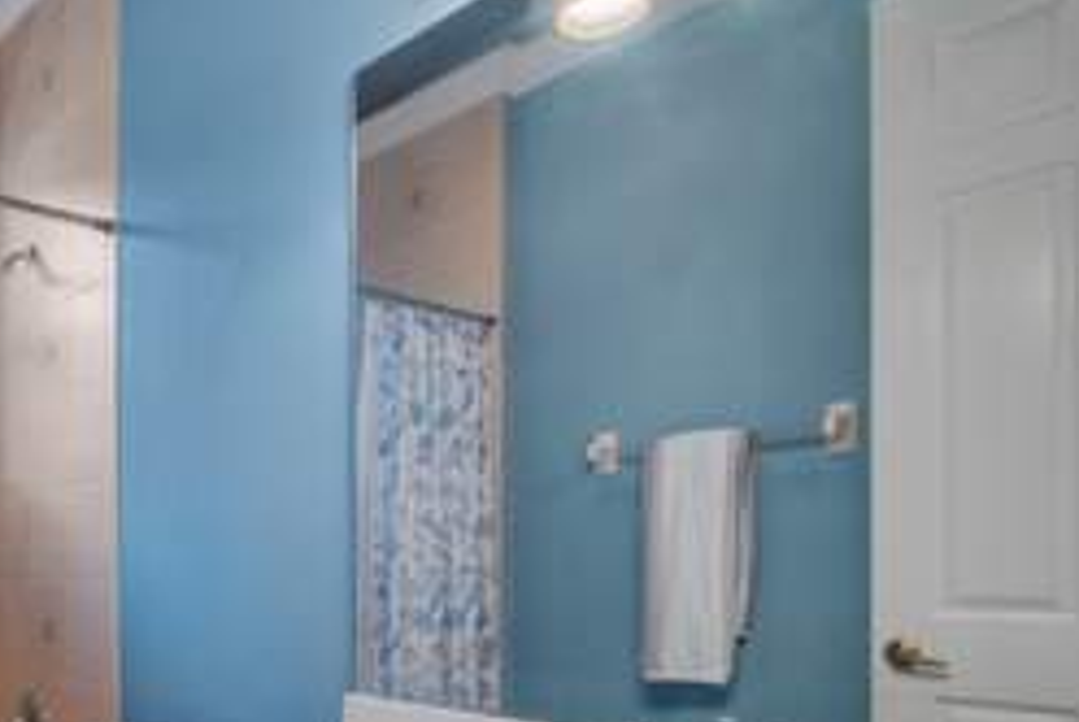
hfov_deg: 58.4
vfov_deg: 43.6
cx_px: 204
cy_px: 544
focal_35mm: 29
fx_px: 870
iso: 320
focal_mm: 10
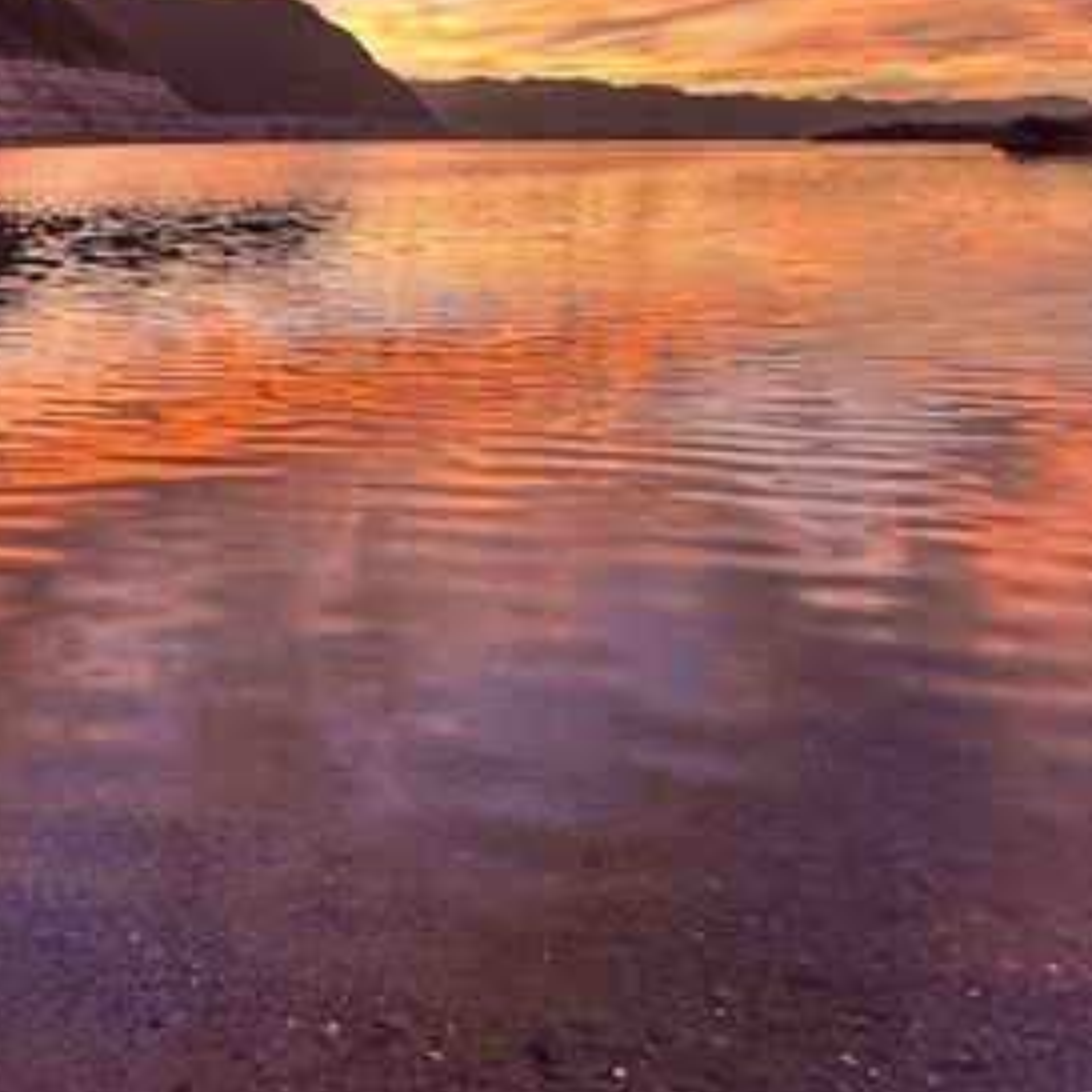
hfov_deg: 49.2
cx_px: 96
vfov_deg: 54.4
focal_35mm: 29
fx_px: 1035
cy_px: 356
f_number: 2.2
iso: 160
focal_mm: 2.22
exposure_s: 1/99
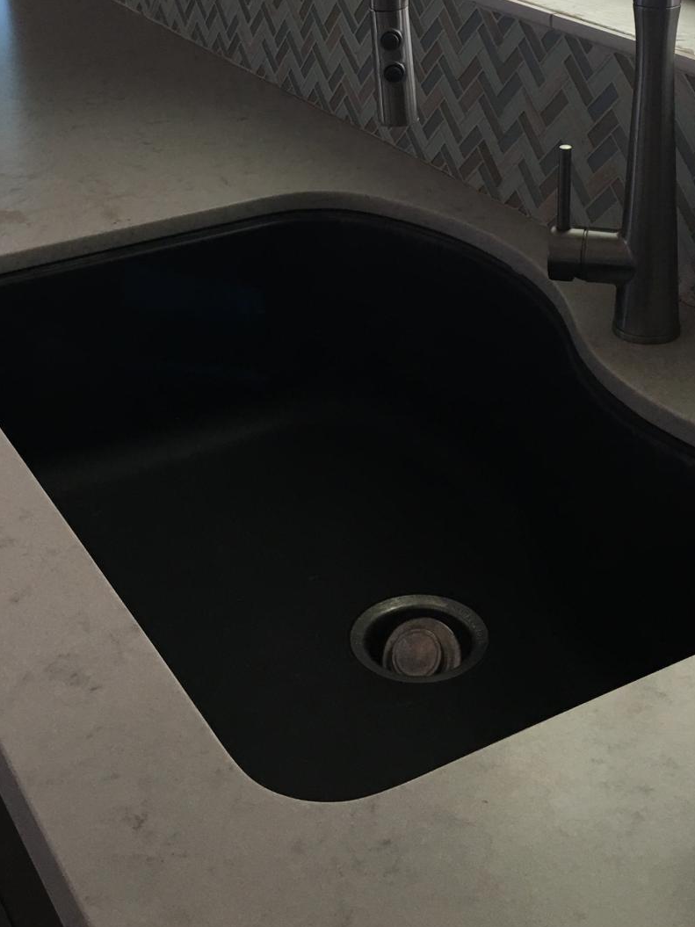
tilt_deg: -15.1
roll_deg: +0.7
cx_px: 376
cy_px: 103
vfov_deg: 33.2
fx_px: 1473
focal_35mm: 55
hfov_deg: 26.5
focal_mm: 4.15
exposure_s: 1/30
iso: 32
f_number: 2.2
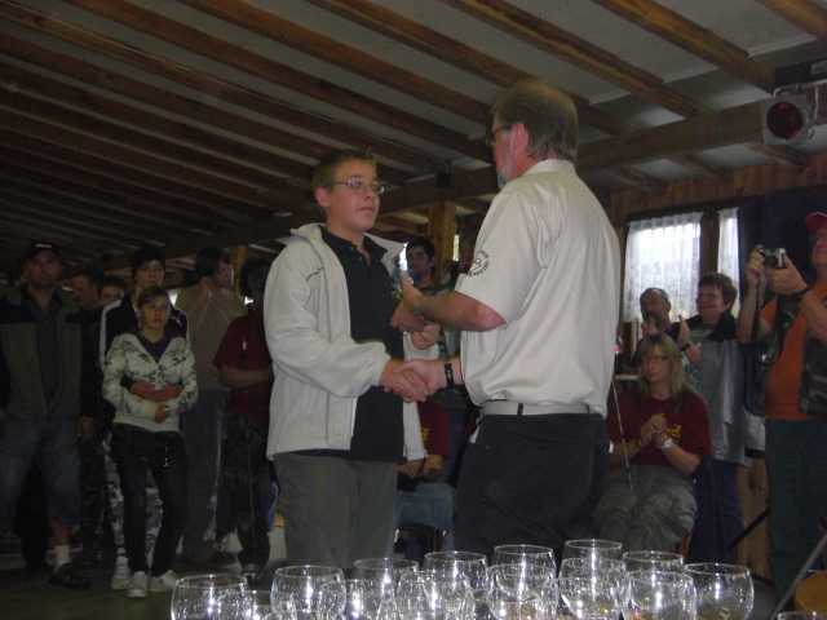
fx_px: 1123
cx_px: 414
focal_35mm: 47
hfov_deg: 40.4
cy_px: 310
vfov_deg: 30.9
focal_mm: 7.9
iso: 200
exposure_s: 1/60
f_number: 3.6
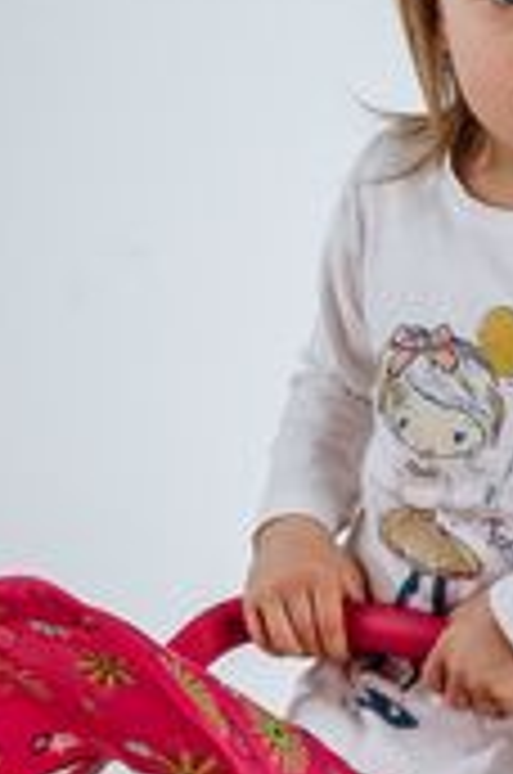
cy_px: 922
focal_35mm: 297
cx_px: 128
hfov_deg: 4.6
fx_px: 6374
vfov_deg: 6.9
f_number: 6.3
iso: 50
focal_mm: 85
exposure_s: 1/125
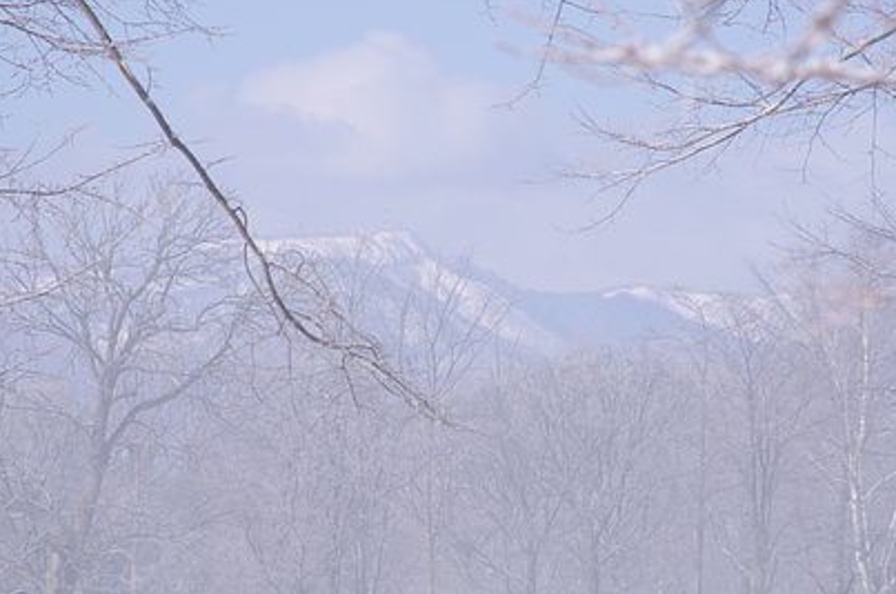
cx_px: 456
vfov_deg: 5.4
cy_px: 227
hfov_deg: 8.1
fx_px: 6300
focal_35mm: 254
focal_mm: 133
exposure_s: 1/200
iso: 100
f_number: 9
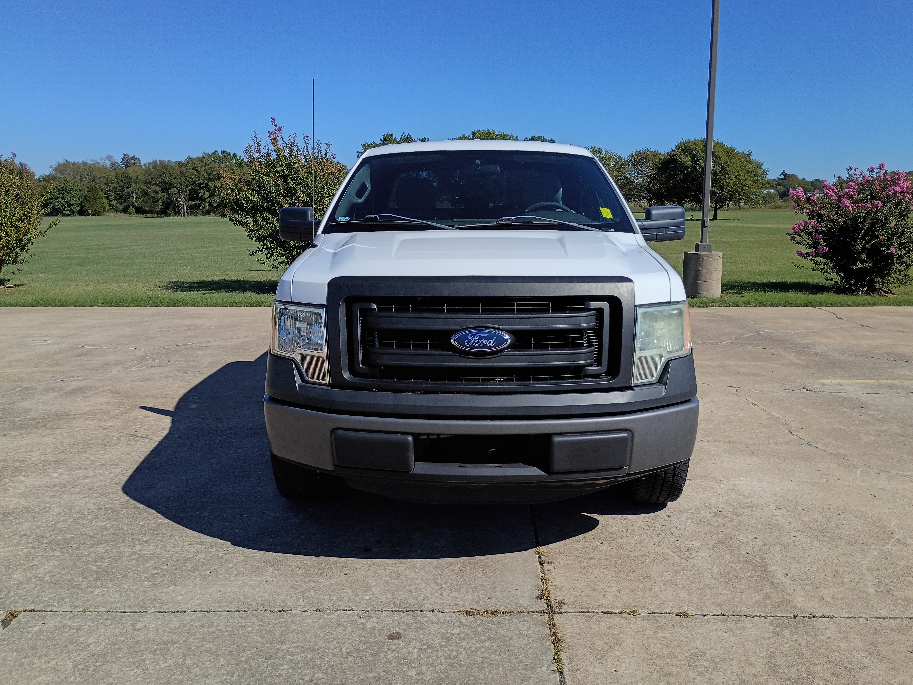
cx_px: 456
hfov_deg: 61.7
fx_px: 765
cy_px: 342
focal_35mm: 29
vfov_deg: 48.2
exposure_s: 1/1634
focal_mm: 4.27
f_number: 1.8
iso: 105
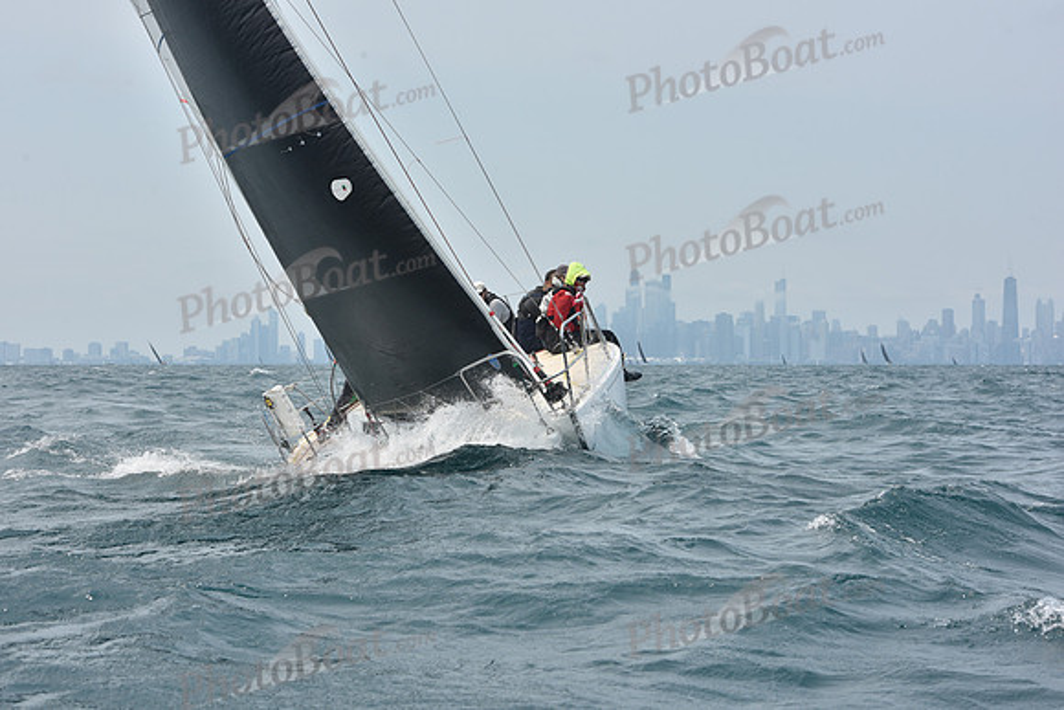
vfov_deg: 14.9
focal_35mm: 92
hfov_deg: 22.1
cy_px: 355
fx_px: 2720
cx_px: 532
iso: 250
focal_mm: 92
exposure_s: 1/800
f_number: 11
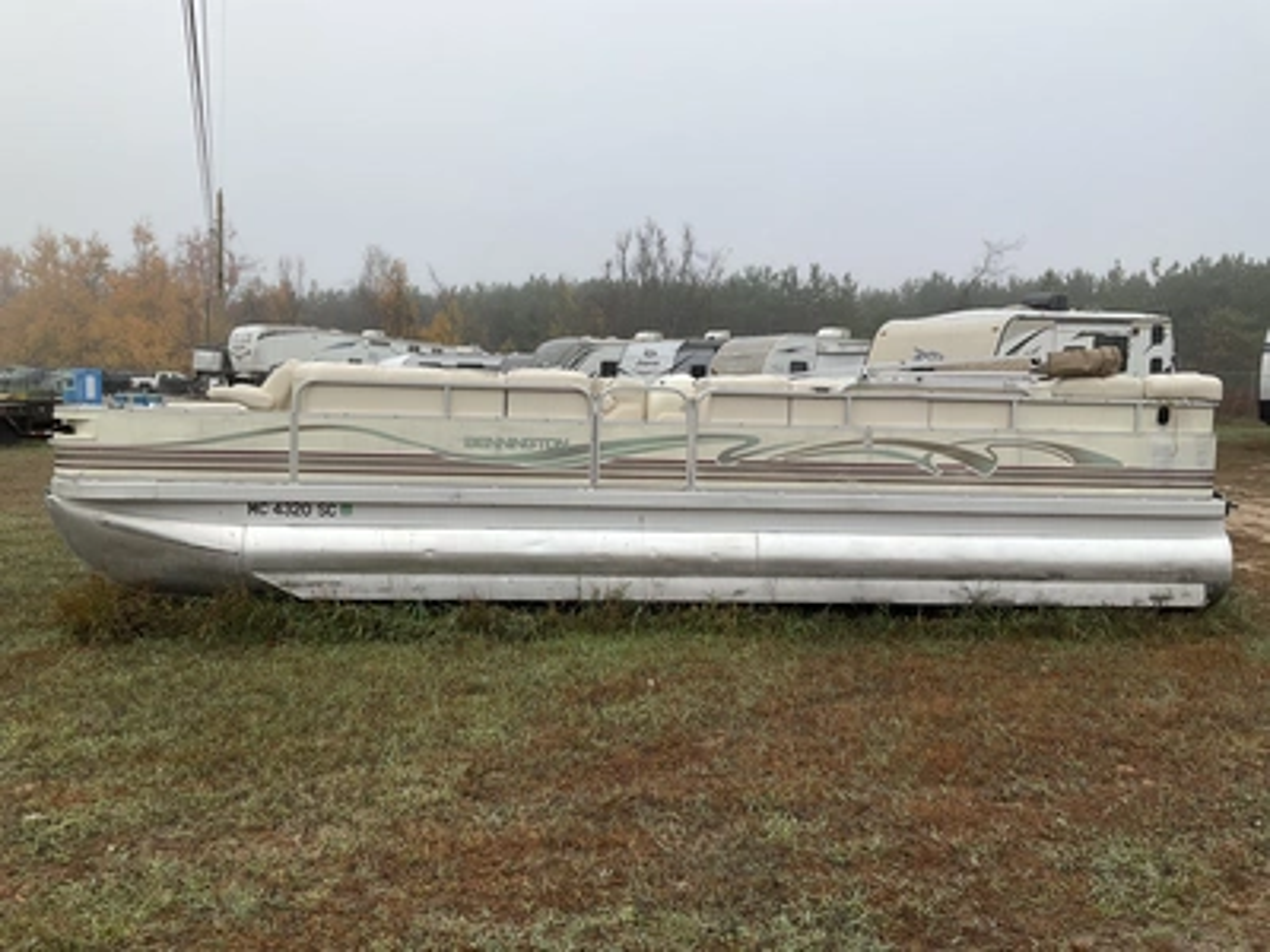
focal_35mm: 29
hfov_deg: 61.7
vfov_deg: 48.2
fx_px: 1064
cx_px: 635
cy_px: 476
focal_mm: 3
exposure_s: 1/192
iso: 20
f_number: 1.8
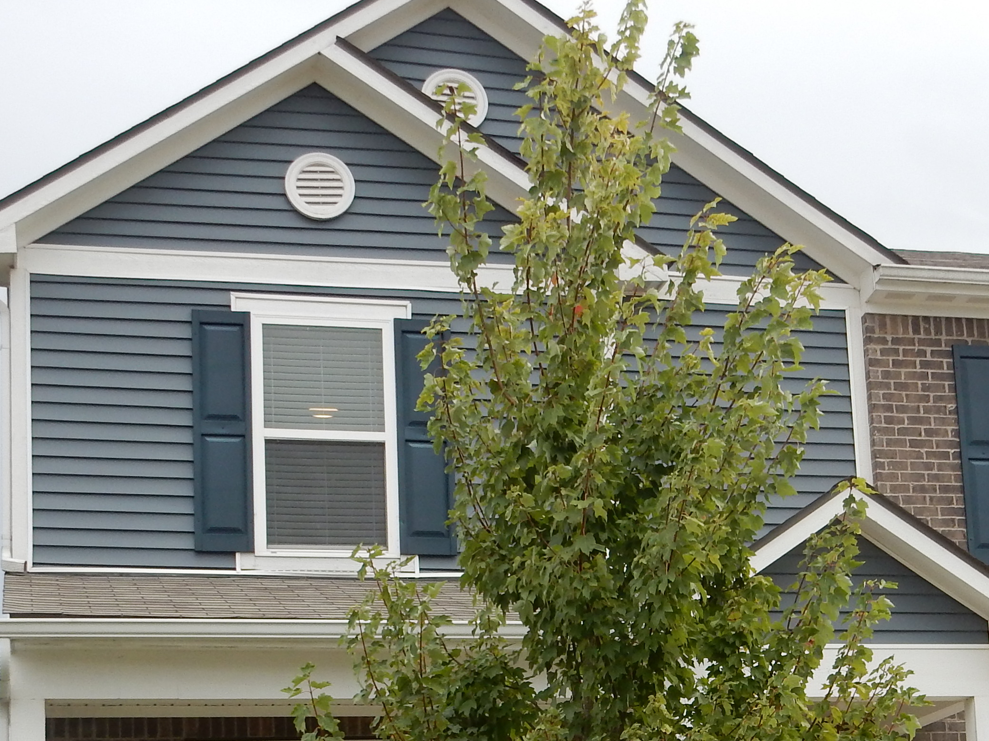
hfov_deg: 24.3
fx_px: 2285
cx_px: 671
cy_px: 700
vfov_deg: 18.1
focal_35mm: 80
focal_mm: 6.4
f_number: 4
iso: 125
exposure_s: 1/200
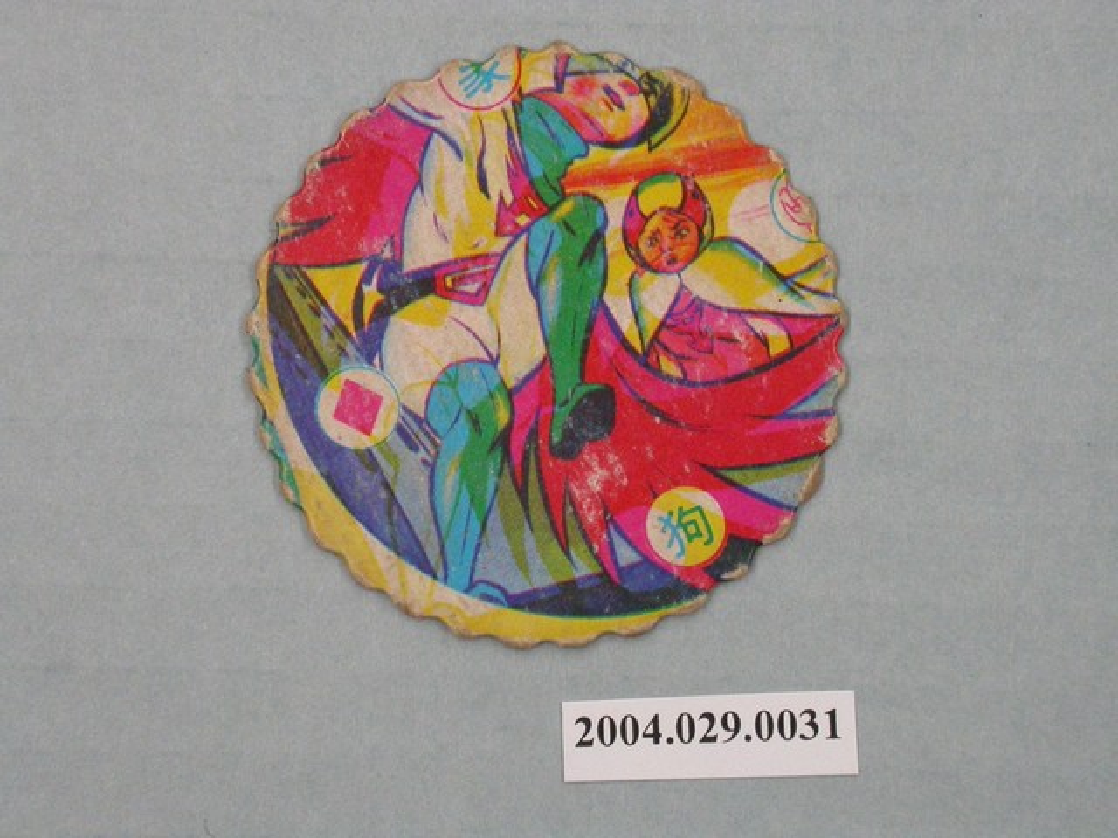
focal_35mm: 154
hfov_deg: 12.8
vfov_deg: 9.6
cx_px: 559
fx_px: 4974
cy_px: 419
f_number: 6.5
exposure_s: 1/30
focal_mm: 32
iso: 200
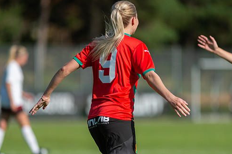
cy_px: 89
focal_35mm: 356
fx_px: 2292
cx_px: 106
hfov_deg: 5.8
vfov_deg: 3.9
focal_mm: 300
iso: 100
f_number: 3.2
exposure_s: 1/1600
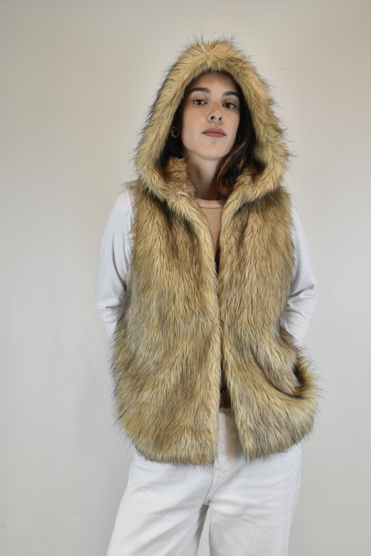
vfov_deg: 53.1
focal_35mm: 36
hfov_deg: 36.9
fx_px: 556
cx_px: 186
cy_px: 278
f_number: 13
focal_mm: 24
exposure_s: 1/60
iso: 1600
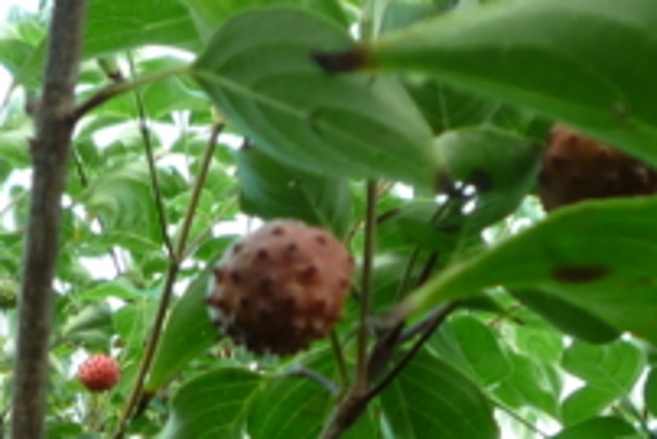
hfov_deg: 19.5
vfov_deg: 12.7
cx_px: 88
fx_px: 1881
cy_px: 644
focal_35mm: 103
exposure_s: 1/40
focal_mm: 4.4
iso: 100
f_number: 2.8
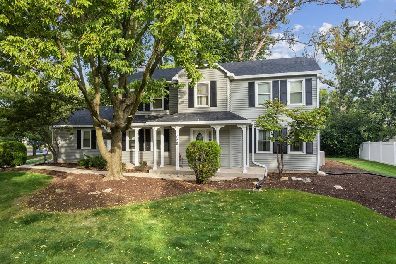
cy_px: 132
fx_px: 242
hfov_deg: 78.6
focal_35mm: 22
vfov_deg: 57.2
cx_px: 198
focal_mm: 8.4
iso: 110
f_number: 2.8
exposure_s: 1/320
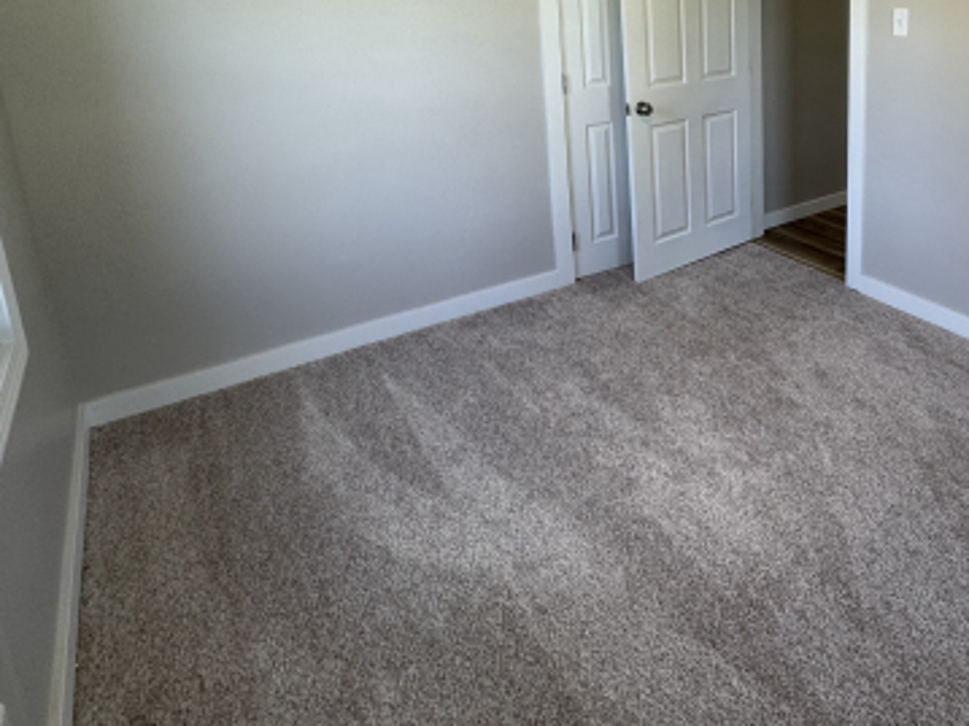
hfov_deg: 62.4
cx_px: 757
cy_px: 127
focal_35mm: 26
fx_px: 728
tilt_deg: -10.8
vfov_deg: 49.4
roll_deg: -0.1
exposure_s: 1/120
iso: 80
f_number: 2.2
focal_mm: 2.22
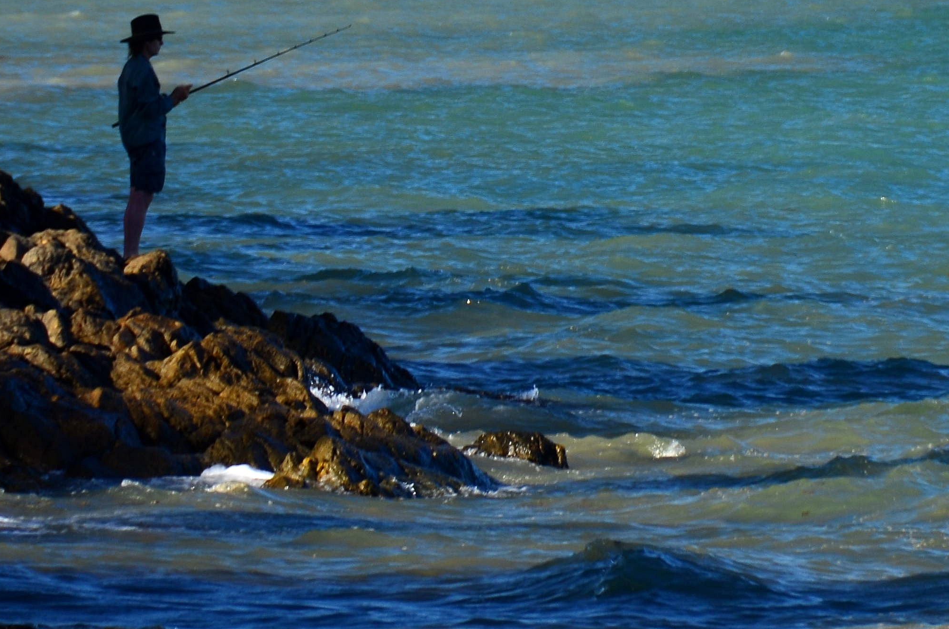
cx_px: 661
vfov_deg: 1.9
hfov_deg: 2.8
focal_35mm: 738
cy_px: -36
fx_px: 19416
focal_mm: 200
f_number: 5.6
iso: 100
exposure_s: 1/200
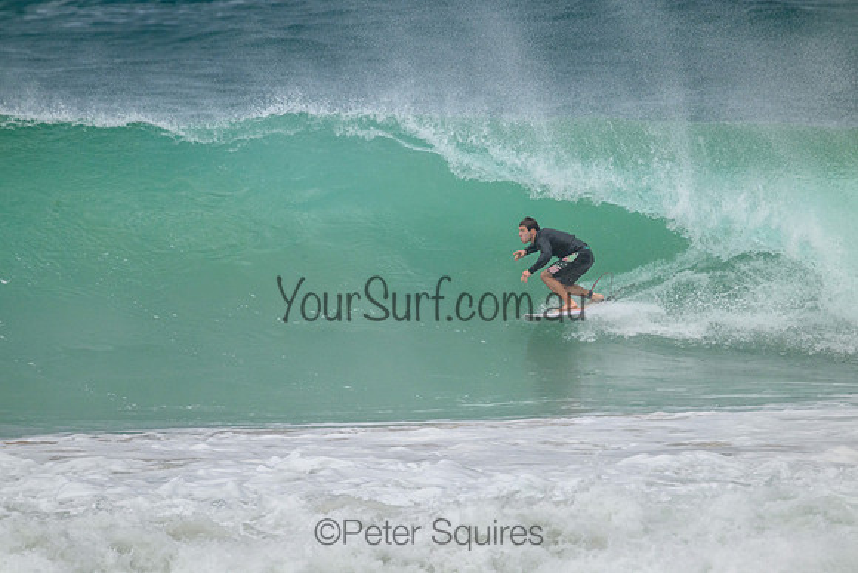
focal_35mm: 800
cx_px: 429
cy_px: 286
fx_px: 19070
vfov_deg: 1.7
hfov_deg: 2.6
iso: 1250
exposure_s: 1/2000
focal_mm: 800
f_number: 11
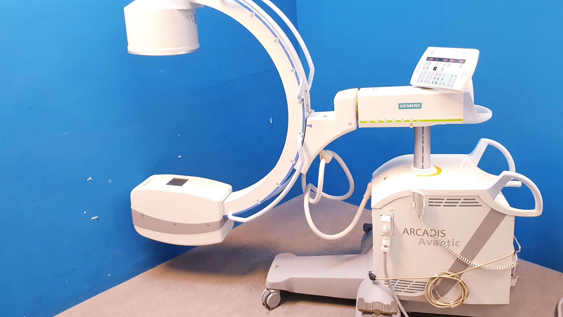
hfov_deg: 66.1
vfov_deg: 40.1
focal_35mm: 29
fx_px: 433
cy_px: 141
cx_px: 281
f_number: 2.4
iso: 250
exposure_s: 1/50
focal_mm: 4.3
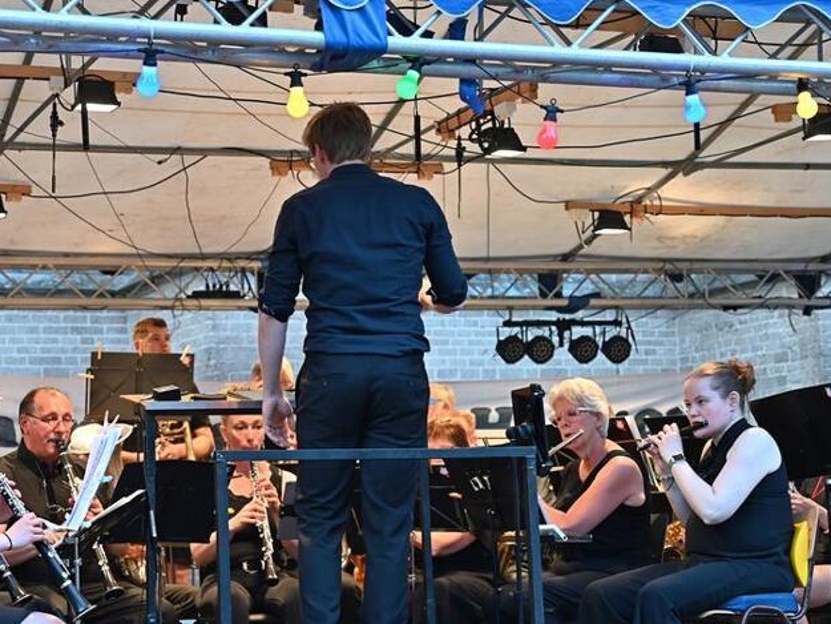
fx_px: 1873
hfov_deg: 24.9
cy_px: 406
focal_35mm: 78
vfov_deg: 18.9
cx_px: 284
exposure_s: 1/125
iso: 1000
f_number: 2.8
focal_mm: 50
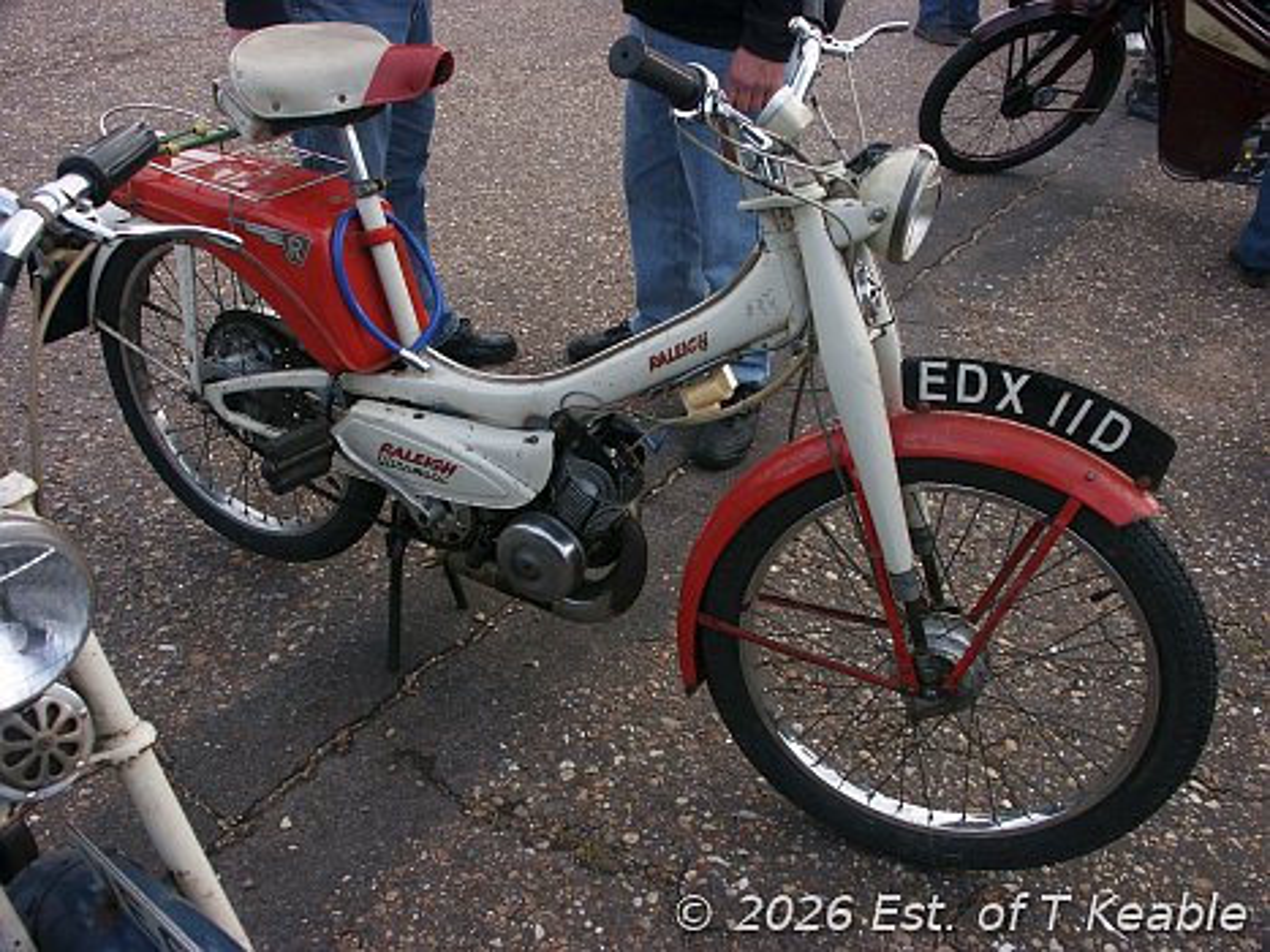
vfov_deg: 44.1
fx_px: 1174
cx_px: 635
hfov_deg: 56.8
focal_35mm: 32
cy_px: 476
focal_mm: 8.35
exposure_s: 1/180
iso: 100
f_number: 4.5
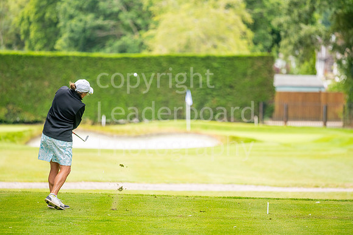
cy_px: 118
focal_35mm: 300
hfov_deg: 6.9
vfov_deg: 4.6
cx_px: 176
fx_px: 2942
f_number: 4
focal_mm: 300
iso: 500
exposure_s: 1/1250
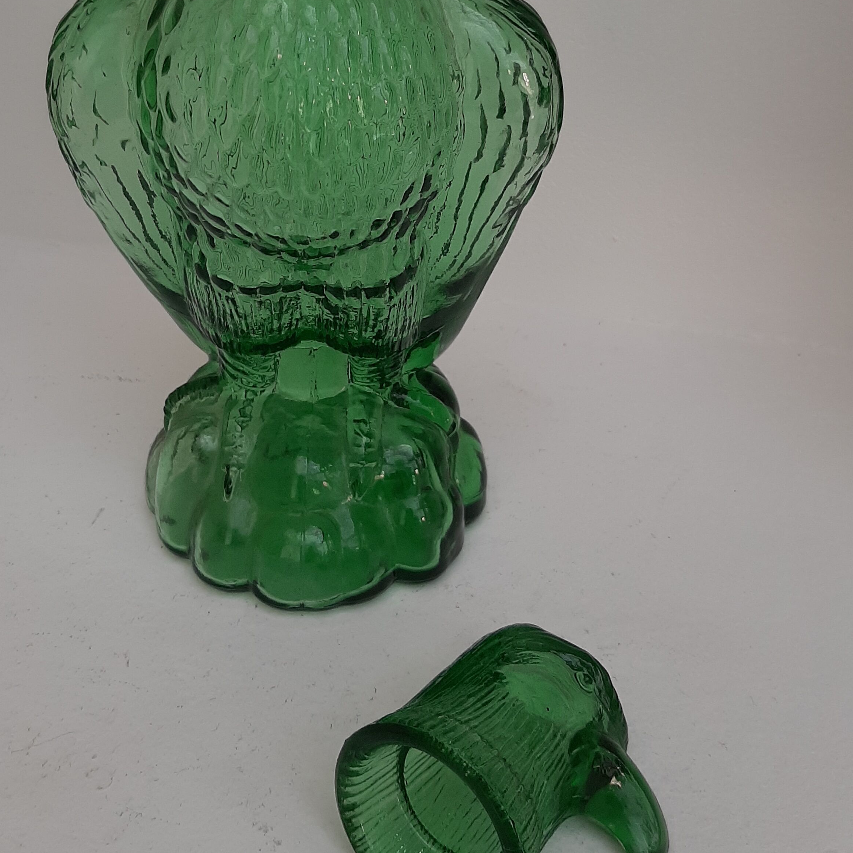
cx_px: 391
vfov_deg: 41.1
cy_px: 255
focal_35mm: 40
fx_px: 1115
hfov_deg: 41.8
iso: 40
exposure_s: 1/104
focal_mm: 3.93
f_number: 1.7
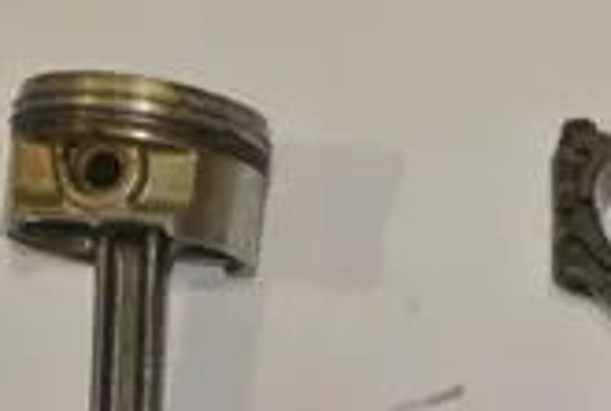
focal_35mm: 114
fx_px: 1940
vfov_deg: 11.9
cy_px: 459
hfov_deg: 16.9
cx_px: 785
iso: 200
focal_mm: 13.1
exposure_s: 1/60
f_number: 4.5
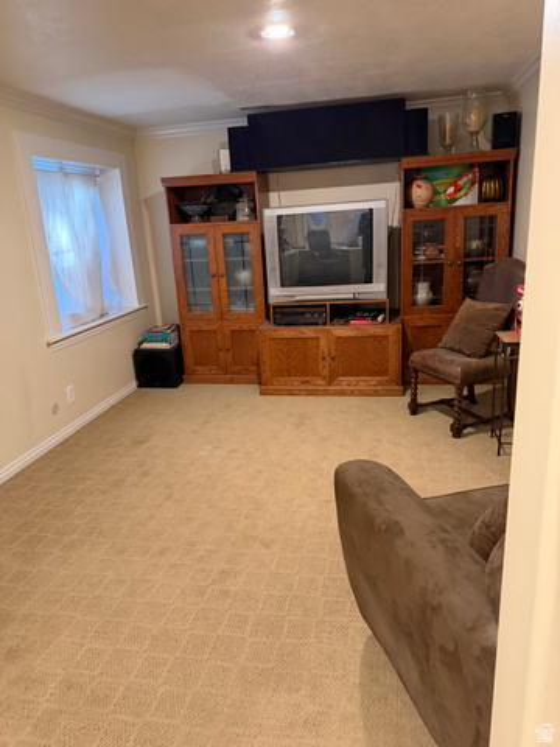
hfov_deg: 56.8
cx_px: 280
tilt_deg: -15.7
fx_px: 518
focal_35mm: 24
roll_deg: +4.1
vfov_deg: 71.6
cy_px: 374
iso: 640
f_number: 1.78
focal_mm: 6.76
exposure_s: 1/40
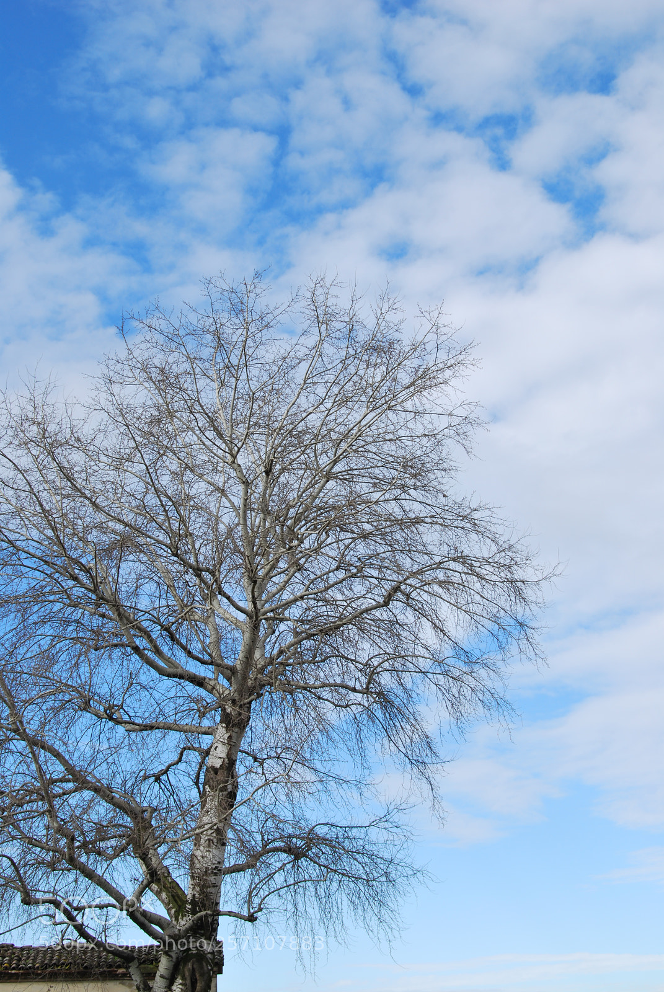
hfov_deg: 26.6
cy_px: 496
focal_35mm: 51
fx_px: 1407
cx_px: 332
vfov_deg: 38.8
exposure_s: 1/60
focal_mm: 34
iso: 100
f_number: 13
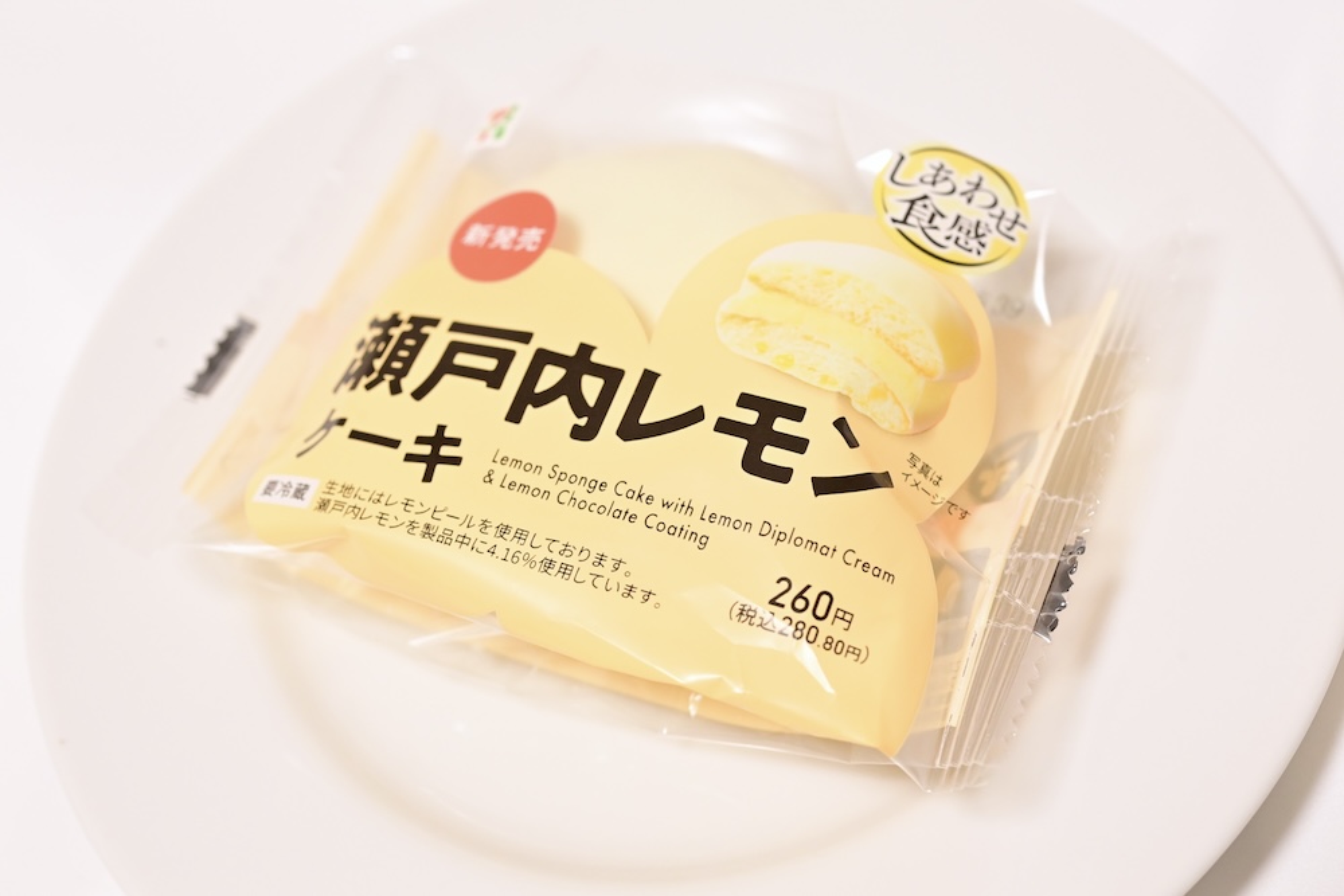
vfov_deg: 22.6
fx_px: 2240
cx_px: 672
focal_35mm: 60
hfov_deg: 33.4
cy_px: 448
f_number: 6.3
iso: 6400
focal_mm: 60
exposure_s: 1/125
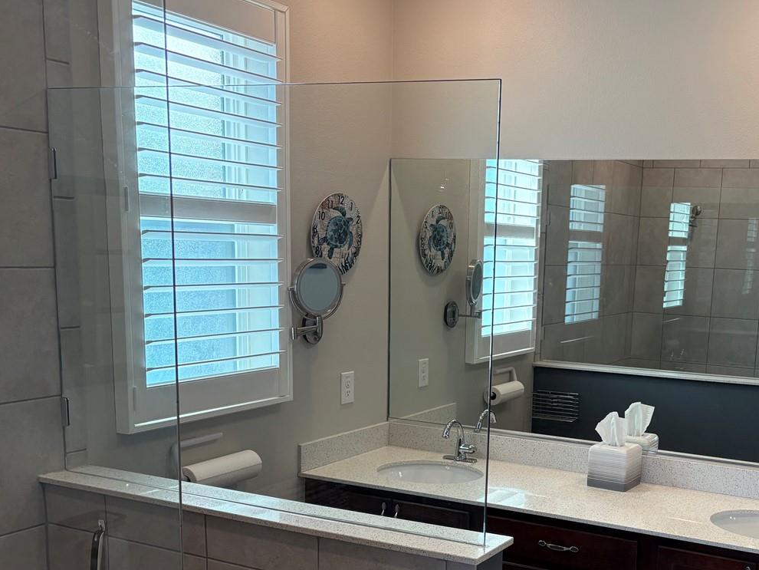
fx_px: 921
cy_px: 410
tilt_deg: -10.2
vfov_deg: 33.8
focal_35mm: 42
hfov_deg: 43.6
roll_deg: -2.1
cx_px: 551
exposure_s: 1/232
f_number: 1.6
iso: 125
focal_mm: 5.96
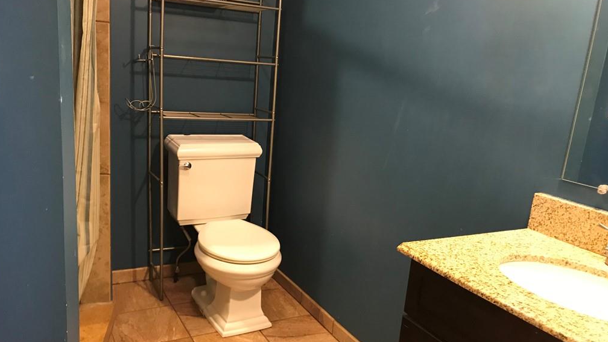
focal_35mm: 31
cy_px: 194
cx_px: 302
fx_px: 500
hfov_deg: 62.6
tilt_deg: -14.7
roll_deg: -4.7
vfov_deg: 37.7
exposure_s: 1/13
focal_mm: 3.99
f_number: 1.8
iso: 100
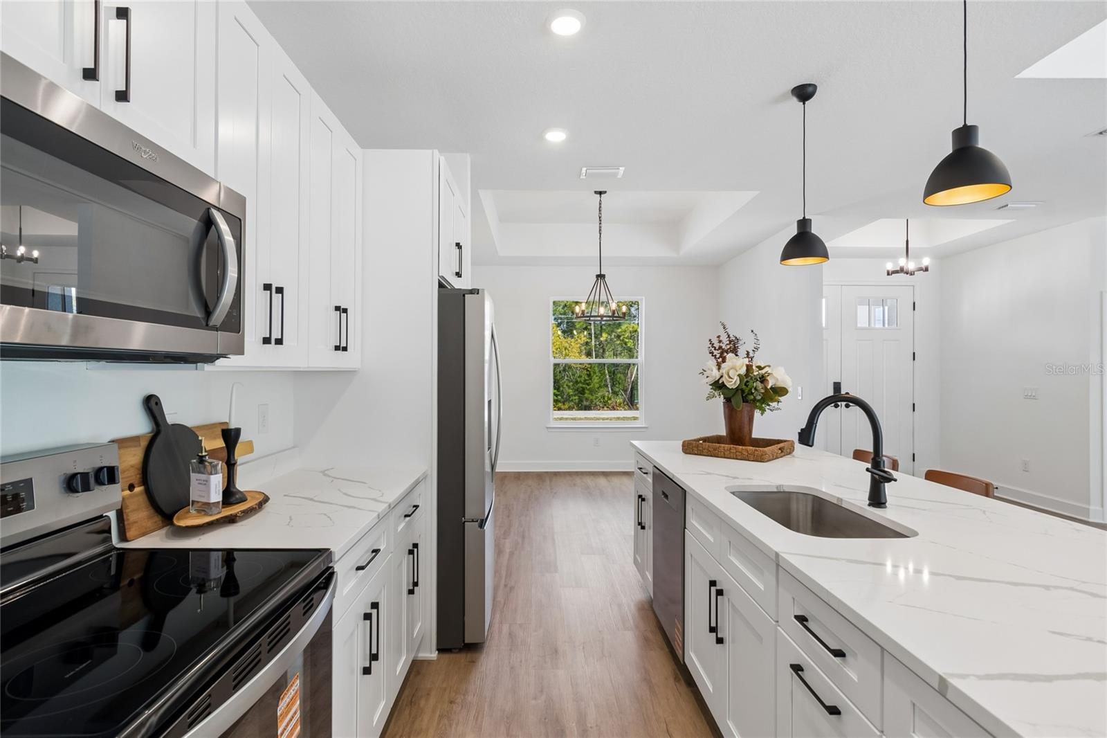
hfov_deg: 90.0
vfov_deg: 67.4
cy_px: 369
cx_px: 554
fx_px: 553
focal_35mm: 18
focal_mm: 12
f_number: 7.1
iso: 100
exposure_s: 1/8
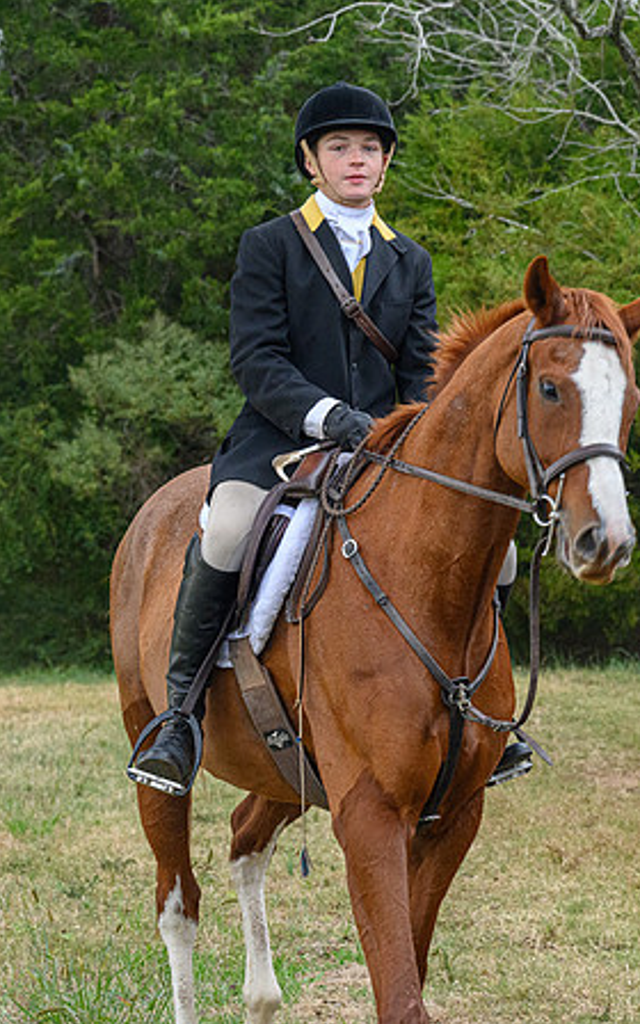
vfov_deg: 17.7
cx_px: 606
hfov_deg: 11.0
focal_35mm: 118
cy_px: 503
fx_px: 3293
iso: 2000
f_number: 5.6
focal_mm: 70
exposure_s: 1/200
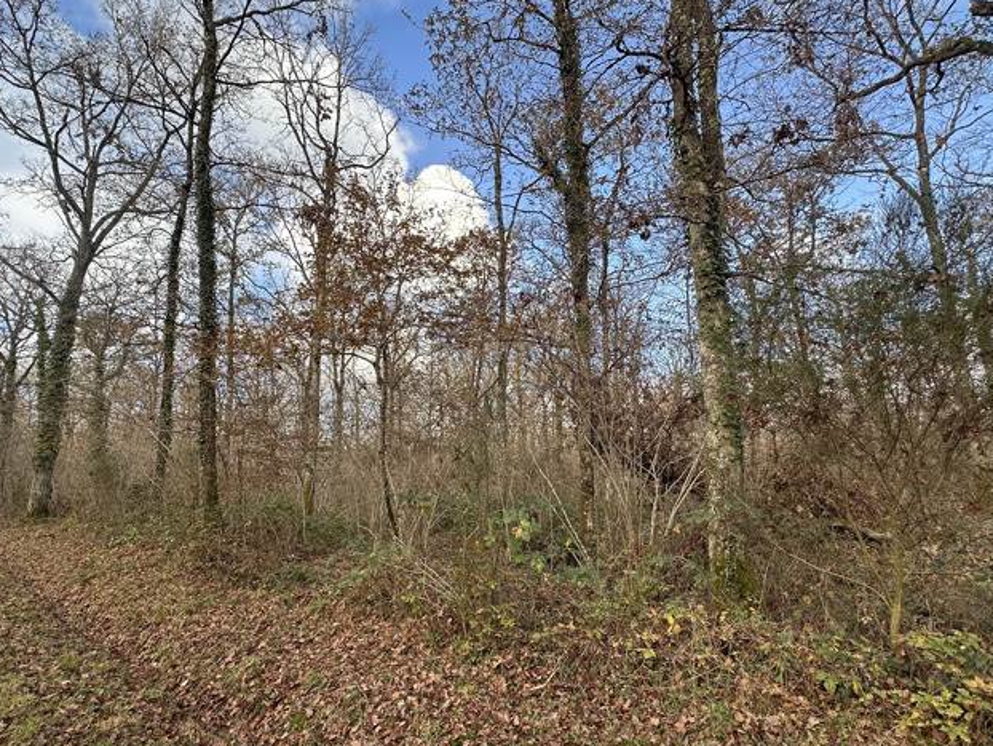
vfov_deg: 71.6
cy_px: 395
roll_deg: +0.0
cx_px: 469
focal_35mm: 18
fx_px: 517
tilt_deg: +9.4
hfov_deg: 87.7
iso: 40
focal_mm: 2.22
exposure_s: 1/356
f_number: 2.2
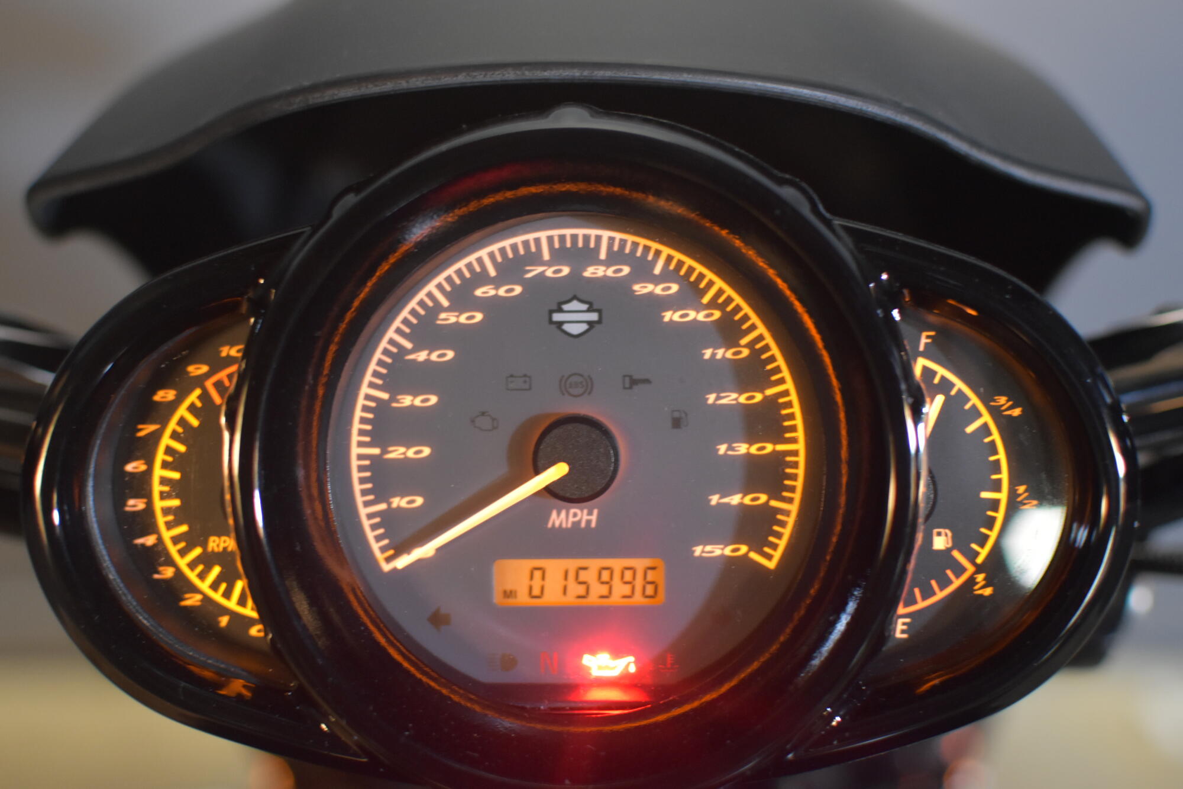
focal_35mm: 52
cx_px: 592
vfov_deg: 25.7
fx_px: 1725
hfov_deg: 37.9
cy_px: 394
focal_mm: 35
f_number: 2.8
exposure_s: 1/50
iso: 1600
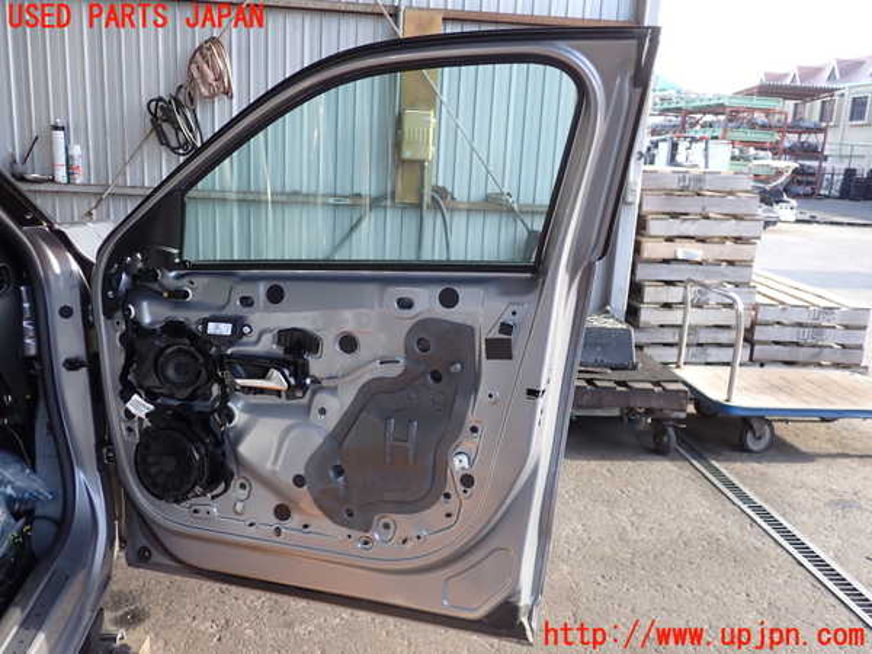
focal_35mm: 30
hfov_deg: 60.0
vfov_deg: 46.8
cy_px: 327
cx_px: 436
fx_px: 756
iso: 100
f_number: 2.3
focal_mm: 5.4
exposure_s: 1/160
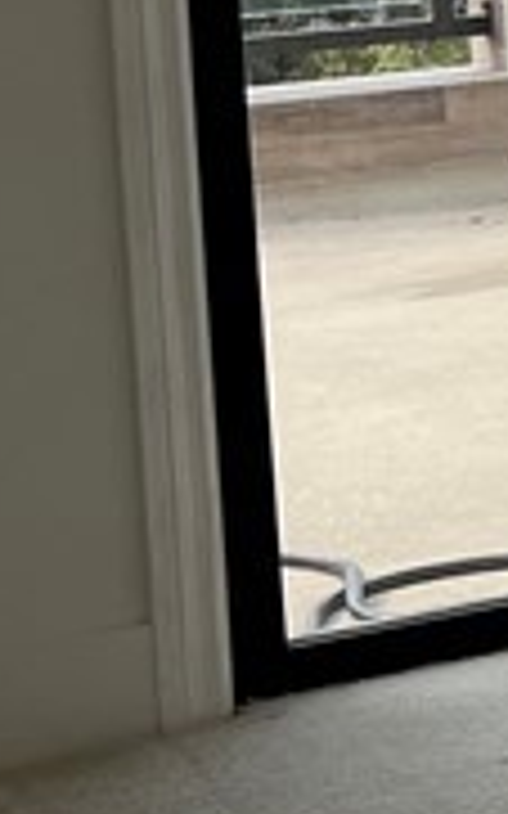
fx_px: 3458
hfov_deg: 6.8
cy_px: -130
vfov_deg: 13.1
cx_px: 1942
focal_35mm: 156
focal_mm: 5.7
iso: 50
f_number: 1.5
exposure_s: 1/2083
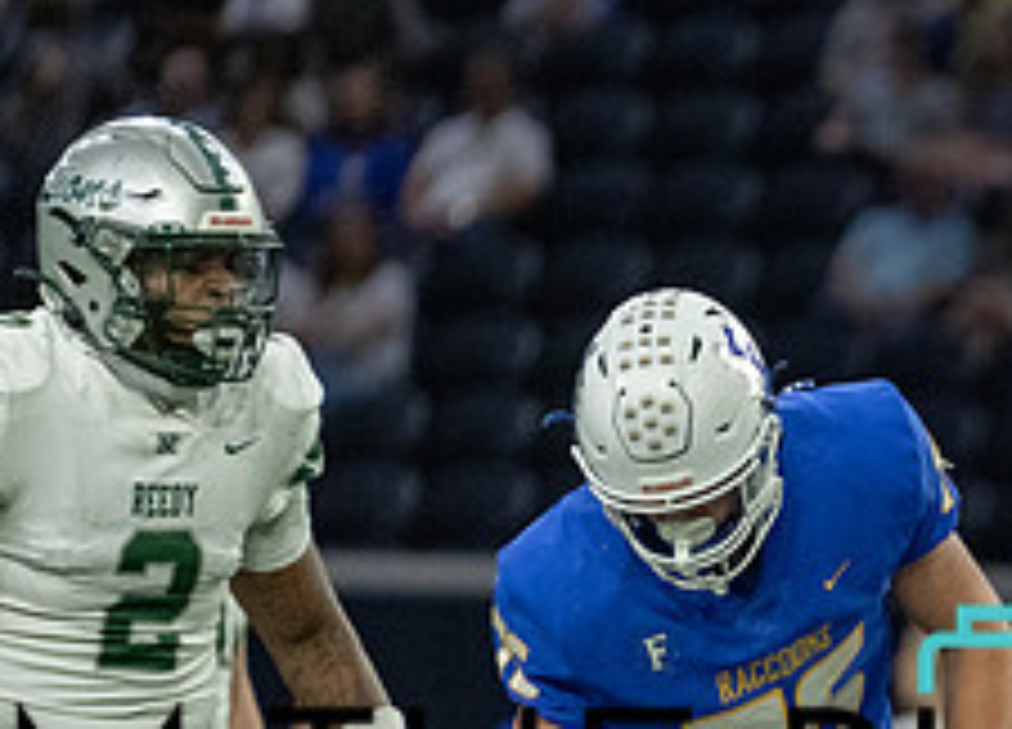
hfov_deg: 2.8
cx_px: 1515
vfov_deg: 2.0
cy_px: 818
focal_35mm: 716
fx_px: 20635
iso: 4000
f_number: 2.8
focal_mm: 200
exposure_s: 1/1250
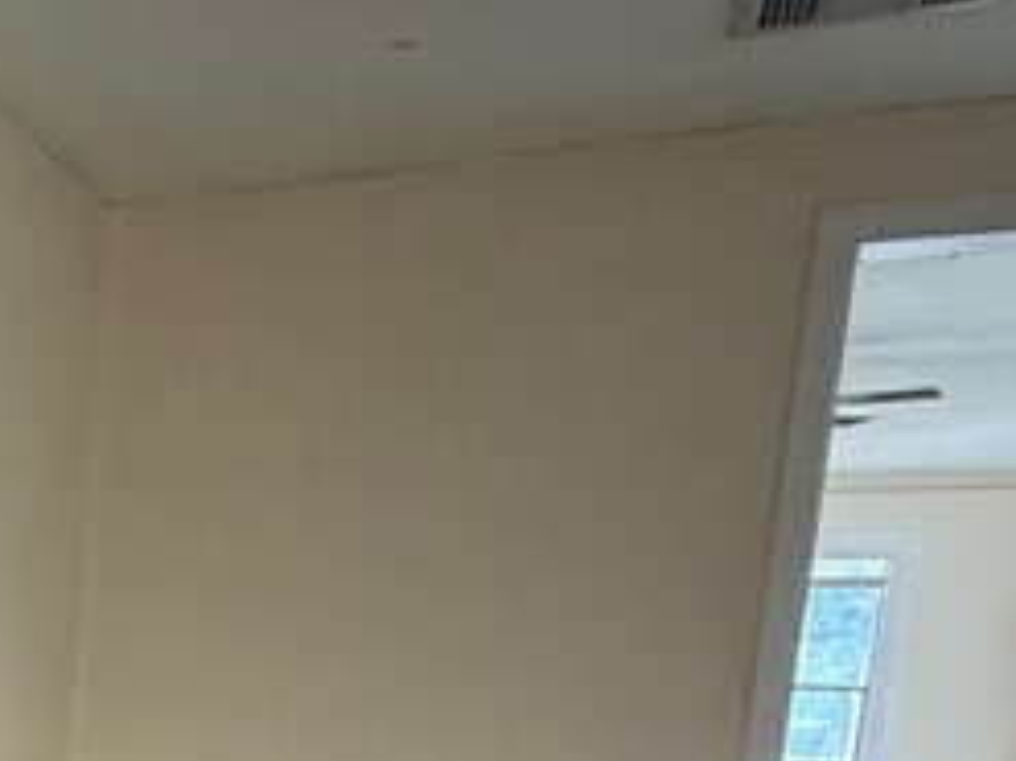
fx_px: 1702
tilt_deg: -9.1
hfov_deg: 26.2
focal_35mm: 58
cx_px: -428
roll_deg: -3.4
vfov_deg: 23.1
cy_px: 917
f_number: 2.2
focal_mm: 2.22
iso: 200
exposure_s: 1/60
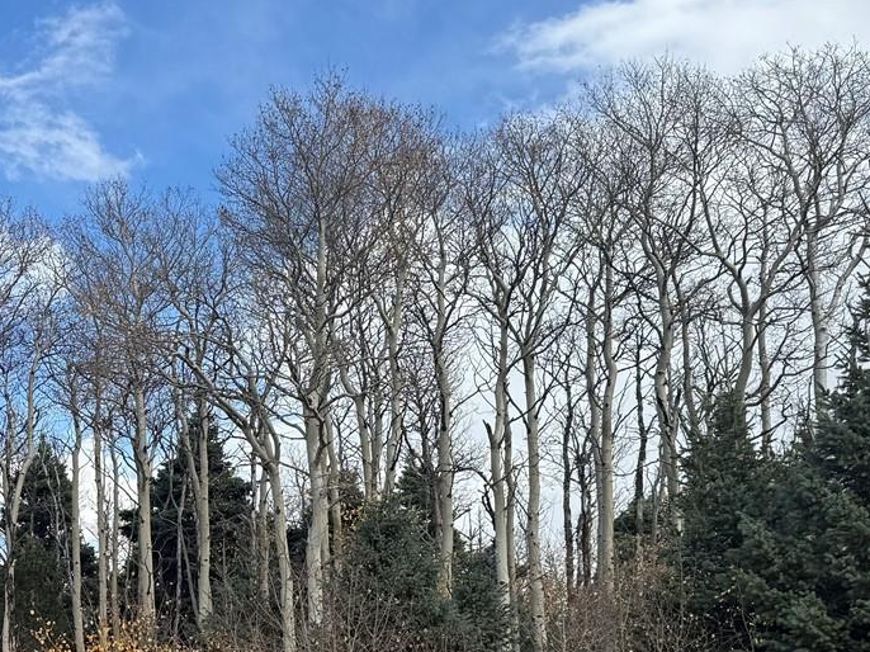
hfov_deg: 33.2
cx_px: 147
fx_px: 1407
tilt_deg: +12.8
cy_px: 600
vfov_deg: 25.2
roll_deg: +1.2
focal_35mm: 56
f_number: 1.78
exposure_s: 1/1361
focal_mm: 6.76
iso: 80
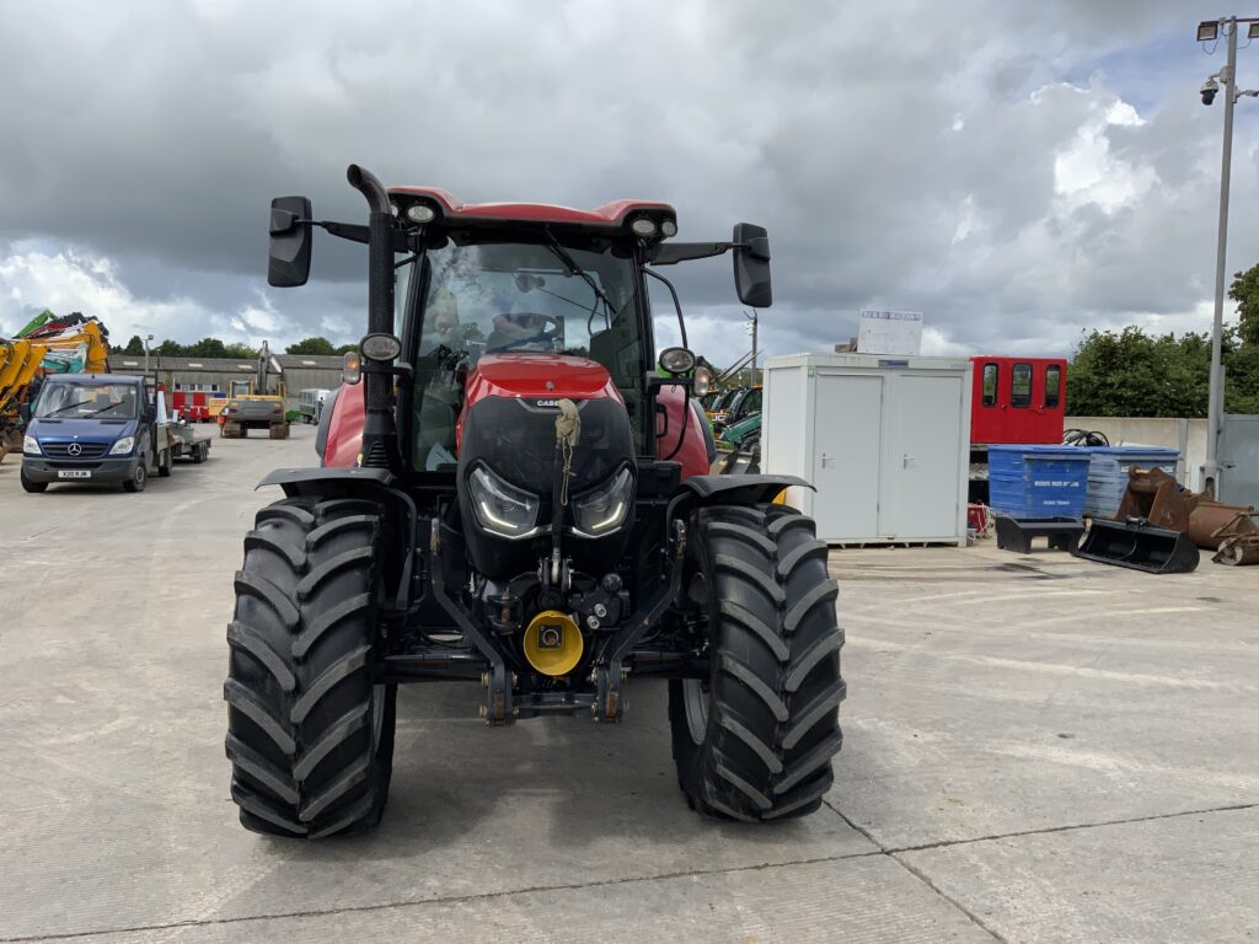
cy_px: 472
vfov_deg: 48.2
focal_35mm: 29
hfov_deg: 61.7
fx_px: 1055
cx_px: 630
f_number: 1.8
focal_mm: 3
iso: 16
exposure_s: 1/1786
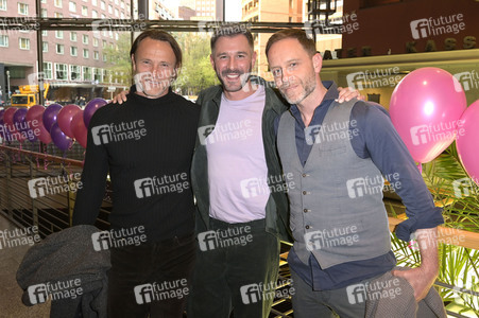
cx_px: 240
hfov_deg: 63.7
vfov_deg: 44.9
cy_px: 159
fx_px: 386
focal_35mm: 29
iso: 2500
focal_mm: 29
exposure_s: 1/100
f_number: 6.3
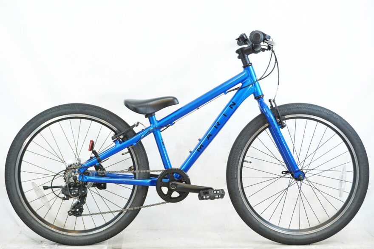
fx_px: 608
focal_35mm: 58
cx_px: 187
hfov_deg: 34.2
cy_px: 124
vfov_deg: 23.2
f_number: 6.3
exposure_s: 1/40
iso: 800
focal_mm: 39
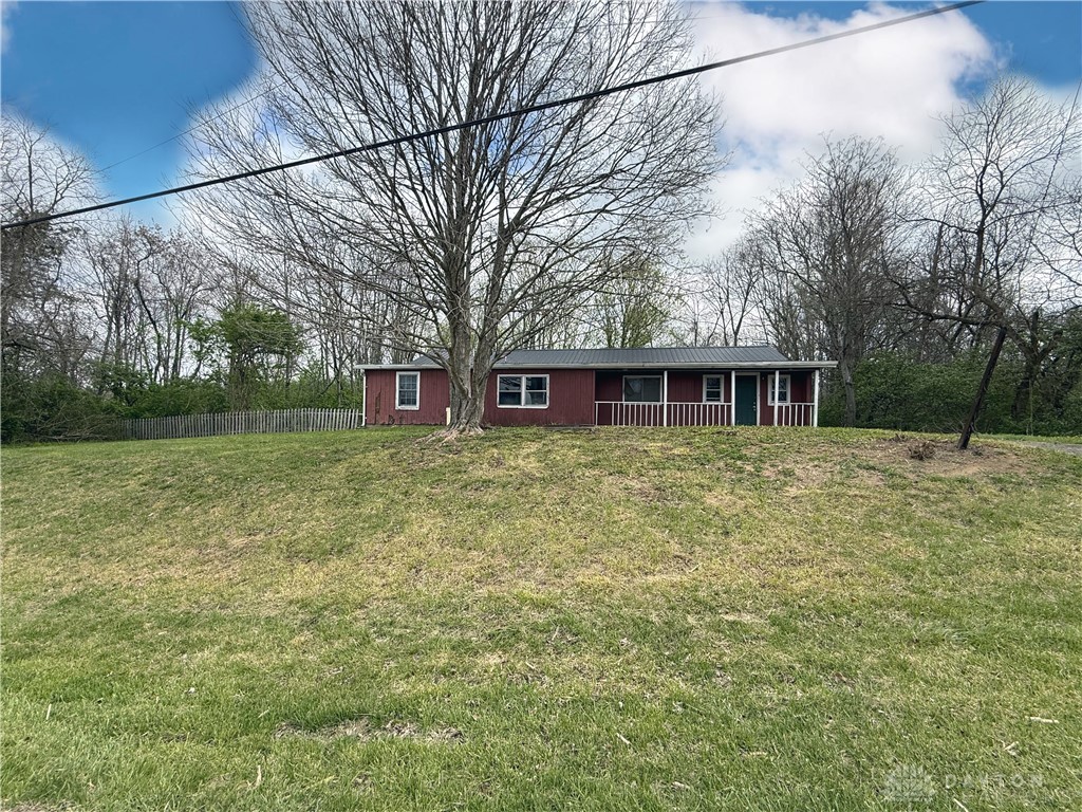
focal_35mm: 14
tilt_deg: +2.6
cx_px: 541
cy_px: 406
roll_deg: -1.9
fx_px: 438
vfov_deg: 85.7
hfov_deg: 102.1
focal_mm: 2.22
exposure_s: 1/742
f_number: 2.2
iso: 50
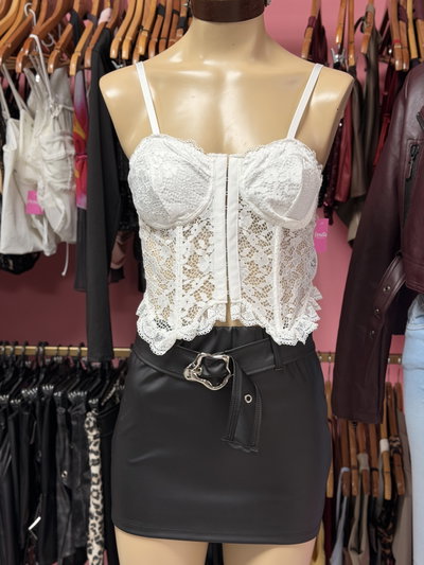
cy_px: 282
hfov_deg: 30.3
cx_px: 212
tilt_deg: -9.8
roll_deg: -0.5
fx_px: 784
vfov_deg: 39.6
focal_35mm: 48
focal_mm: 6.76
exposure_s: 1/82
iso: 100
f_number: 1.78
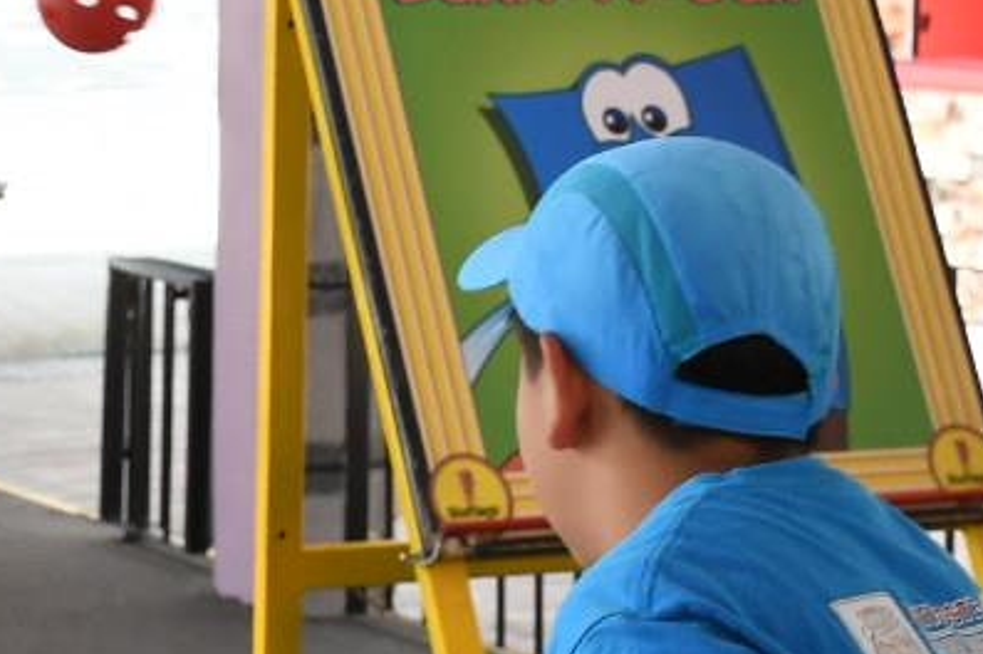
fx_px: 4010
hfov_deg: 13.9
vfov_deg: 9.3
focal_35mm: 147
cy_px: 260
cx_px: 270
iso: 640
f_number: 6.3
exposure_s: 1/125
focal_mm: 24
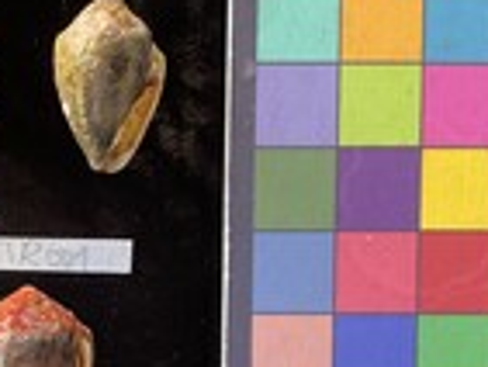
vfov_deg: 20.2
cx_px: 59
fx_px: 1016
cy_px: 299
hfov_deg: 26.2
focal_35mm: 72
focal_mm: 3
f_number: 1.8
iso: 80
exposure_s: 1/60
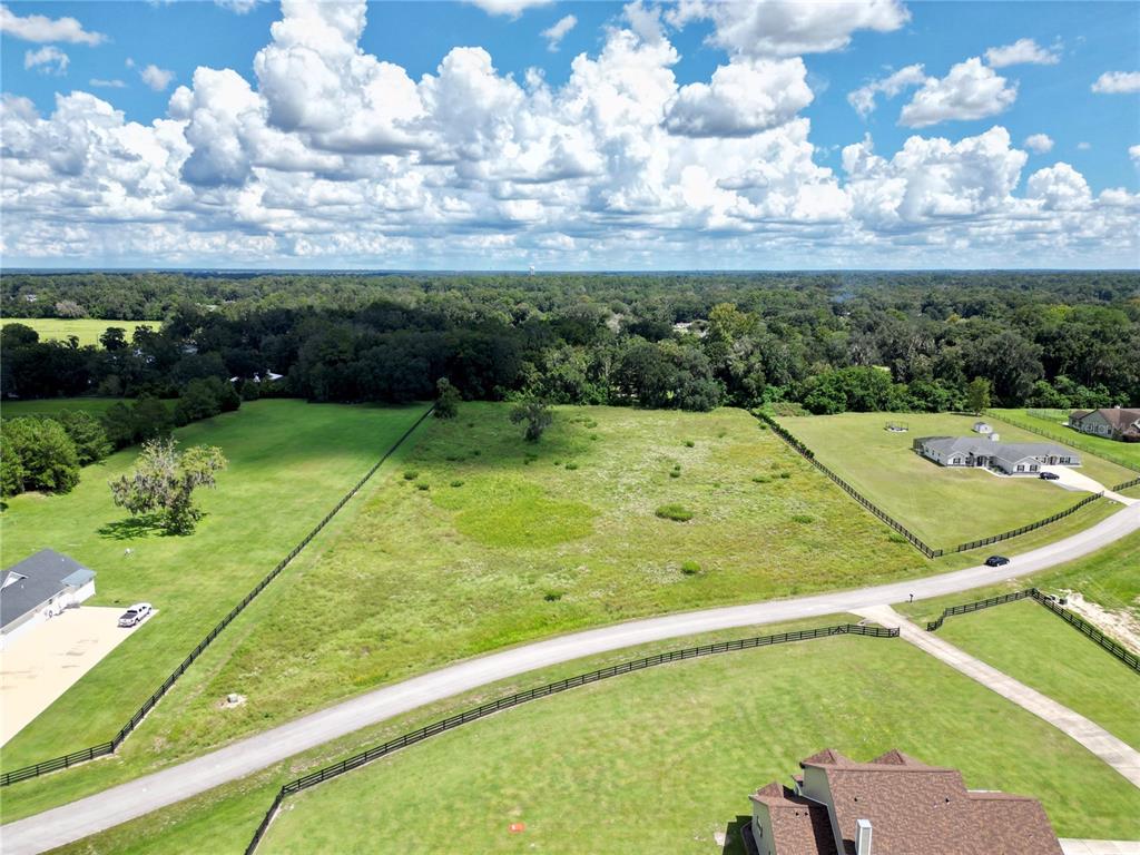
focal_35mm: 24
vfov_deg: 56.8
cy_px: 428
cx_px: 570
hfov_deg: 71.6
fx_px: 790
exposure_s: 1/2500
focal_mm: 6.72
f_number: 1.7
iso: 110
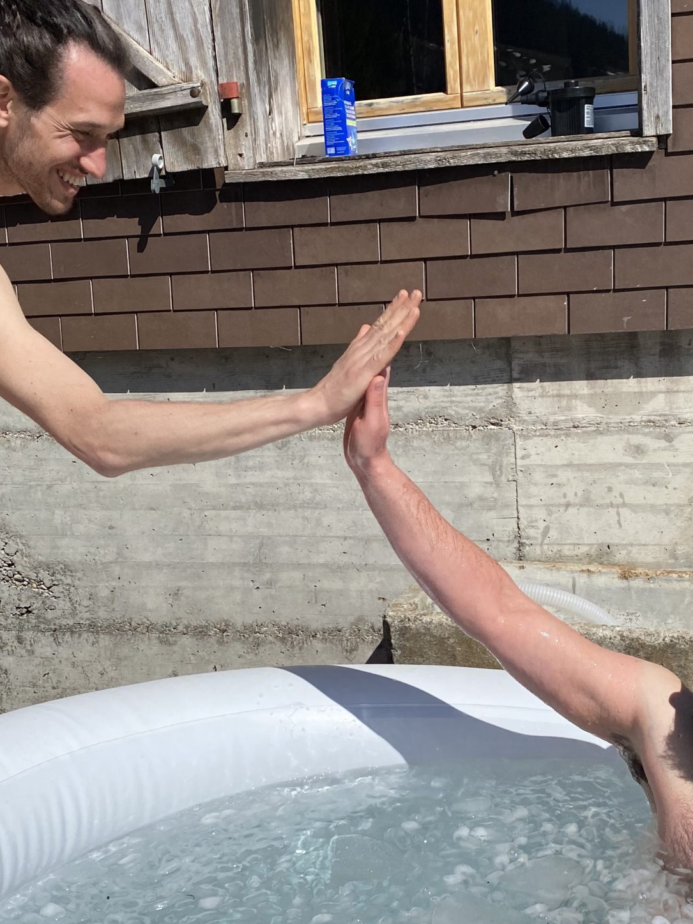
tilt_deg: -12.1
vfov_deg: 41.0
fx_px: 1228
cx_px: 406
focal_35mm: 46
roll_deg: +3.7
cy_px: 574
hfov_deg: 31.4
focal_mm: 4.25
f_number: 1.8
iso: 32
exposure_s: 1/5025
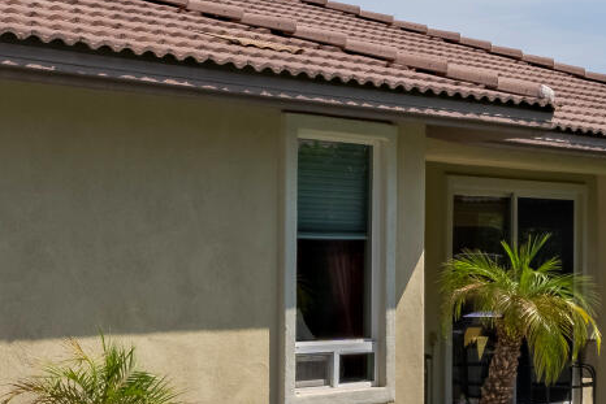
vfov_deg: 13.3
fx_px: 1734
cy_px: 262
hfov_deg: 19.5
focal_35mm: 103
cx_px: 515
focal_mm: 16
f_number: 10
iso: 100
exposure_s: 1/2000
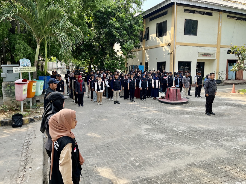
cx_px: 123
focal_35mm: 26
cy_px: 92
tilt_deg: -6.7
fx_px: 185
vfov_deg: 53.1
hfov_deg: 67.3
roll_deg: -1.1
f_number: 1.6
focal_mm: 5.1
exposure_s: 1/777
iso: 50
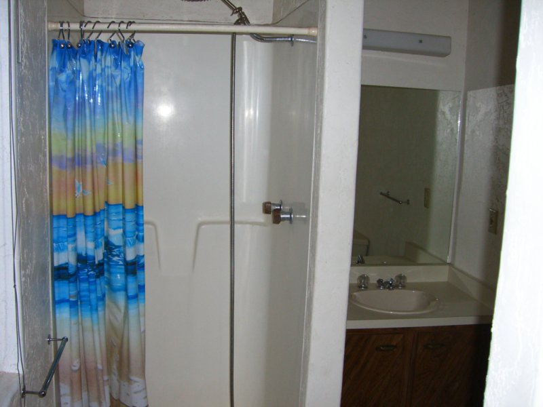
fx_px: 596
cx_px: 272
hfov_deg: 49.0
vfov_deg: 37.7
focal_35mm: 38
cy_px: 204
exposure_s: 1/60
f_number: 2.7
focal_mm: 6.2
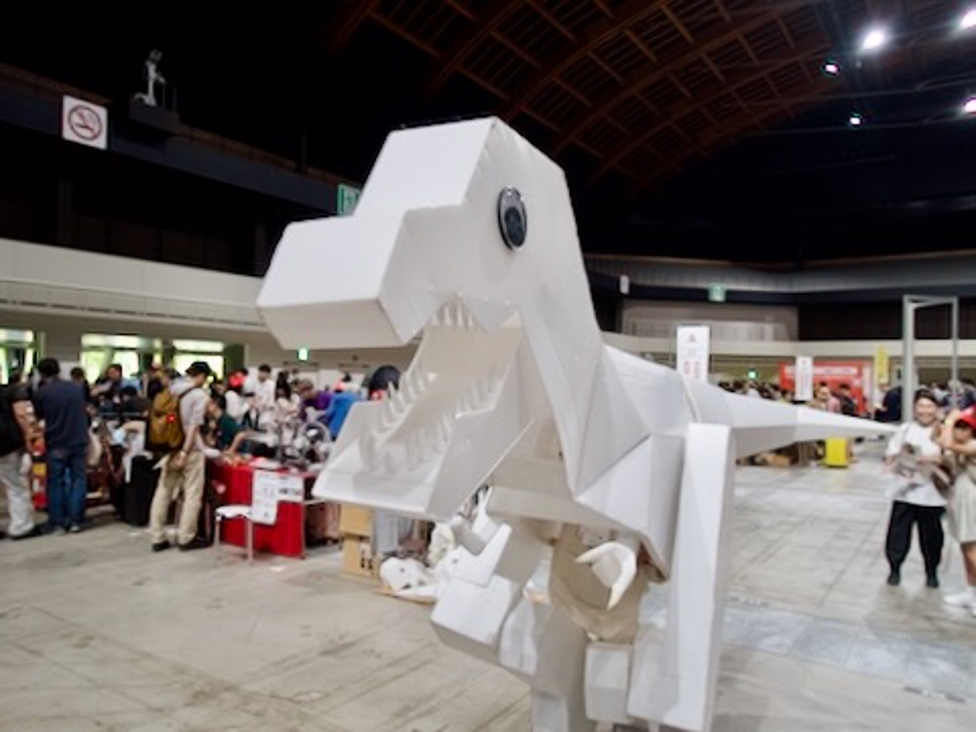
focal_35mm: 25
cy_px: 366
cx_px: 488
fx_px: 705
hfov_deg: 69.4
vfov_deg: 54.9
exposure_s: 1/125
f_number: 2
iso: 160
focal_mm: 4.5
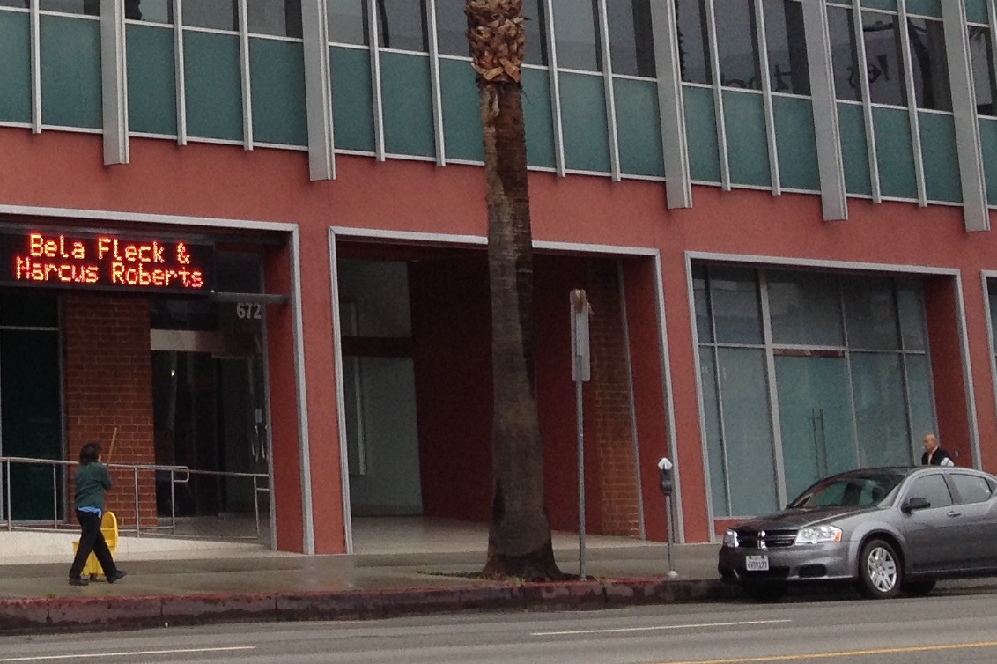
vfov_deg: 12.5
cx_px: -113
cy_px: -281
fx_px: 2907
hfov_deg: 18.7
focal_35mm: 105
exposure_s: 1/238
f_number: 2.4
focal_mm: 4.28
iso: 50
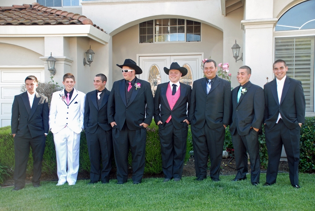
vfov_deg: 29.0
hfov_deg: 42.3
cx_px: 158
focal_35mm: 46
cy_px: 106
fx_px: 407
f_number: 4.2
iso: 200
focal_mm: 31
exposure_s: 1/60
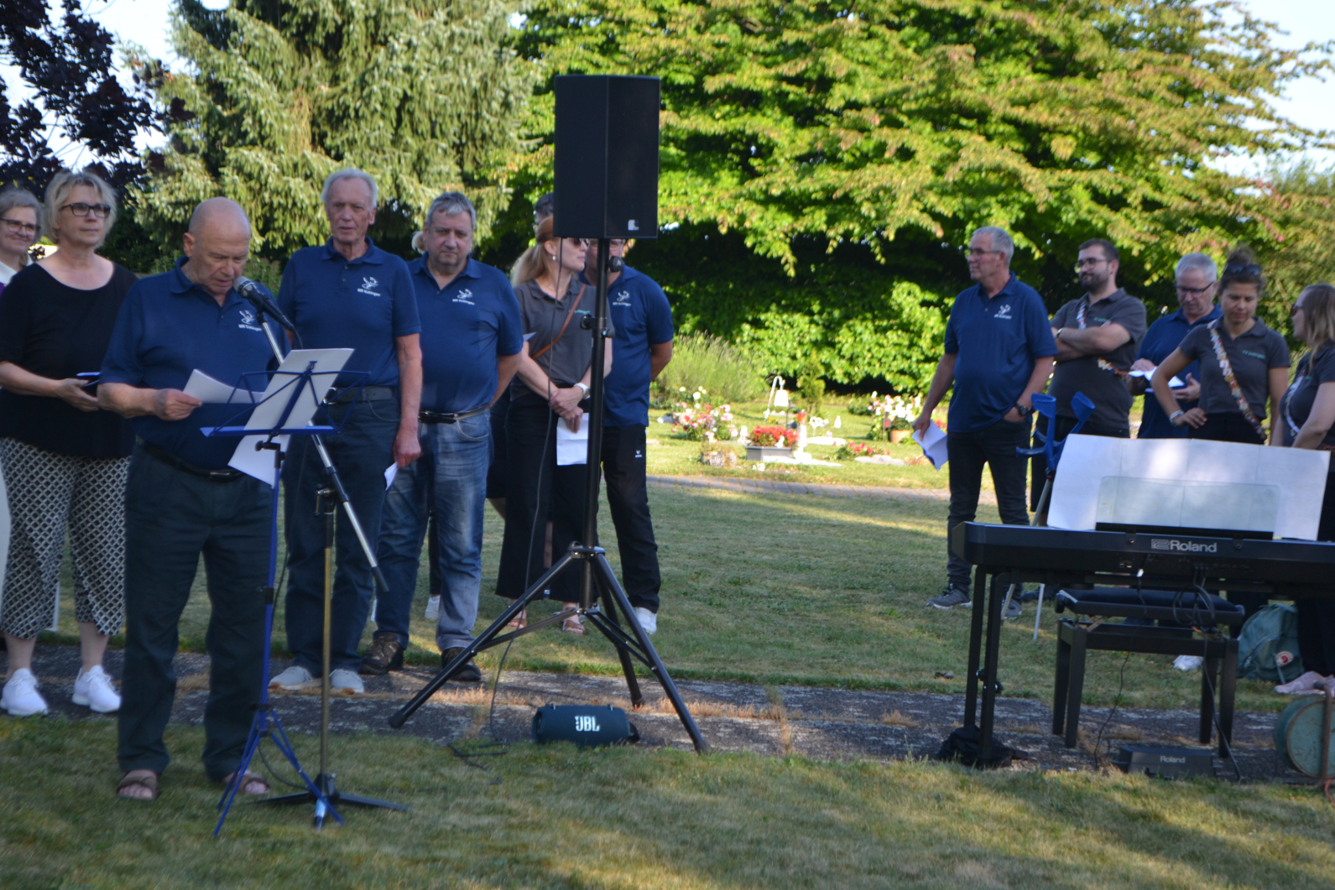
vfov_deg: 16.6
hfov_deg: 24.6
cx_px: 668
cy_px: 445
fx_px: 3059
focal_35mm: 82
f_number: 5.6
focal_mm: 55
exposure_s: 1/125
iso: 160
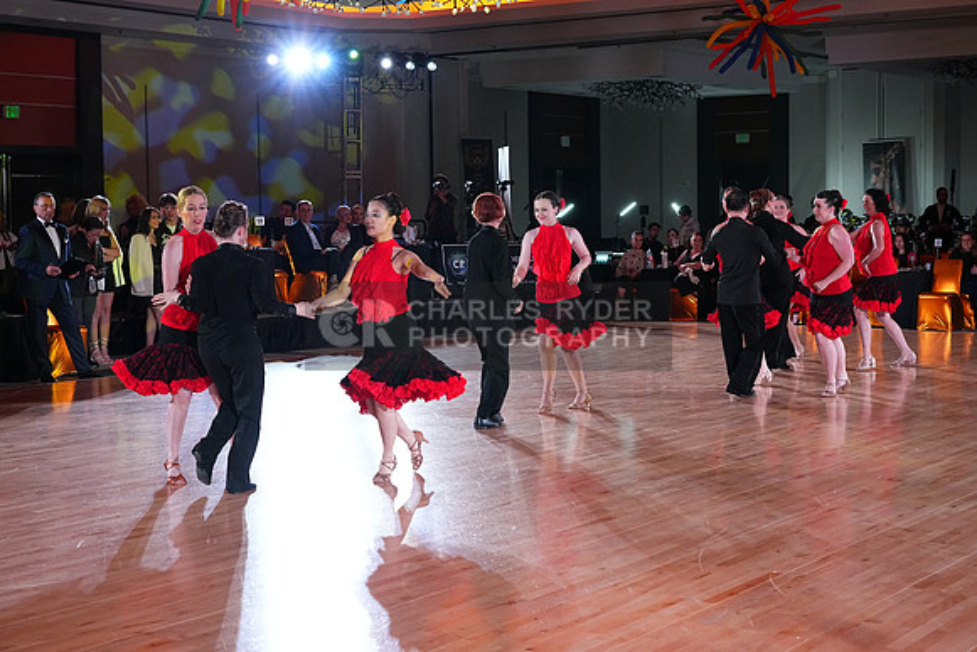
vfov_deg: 23.0
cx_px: 488
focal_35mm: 59
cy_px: 326
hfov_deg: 33.9
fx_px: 1601
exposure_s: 1/400
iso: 5000
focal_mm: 59
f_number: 5.6
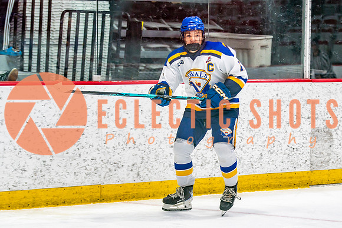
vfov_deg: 7.4
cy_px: 141
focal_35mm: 185
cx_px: 214
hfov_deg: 11.1
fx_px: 1756
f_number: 2.8
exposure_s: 1/640
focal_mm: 105
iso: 500
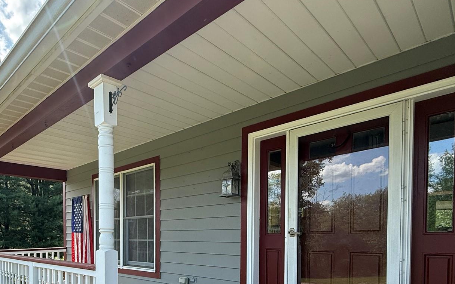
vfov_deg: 45.4
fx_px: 310
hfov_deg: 70.6
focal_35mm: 25
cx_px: 155
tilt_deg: -1.9
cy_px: 246
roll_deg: +0.3
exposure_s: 1/486
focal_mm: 2.22
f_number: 2.2
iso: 50
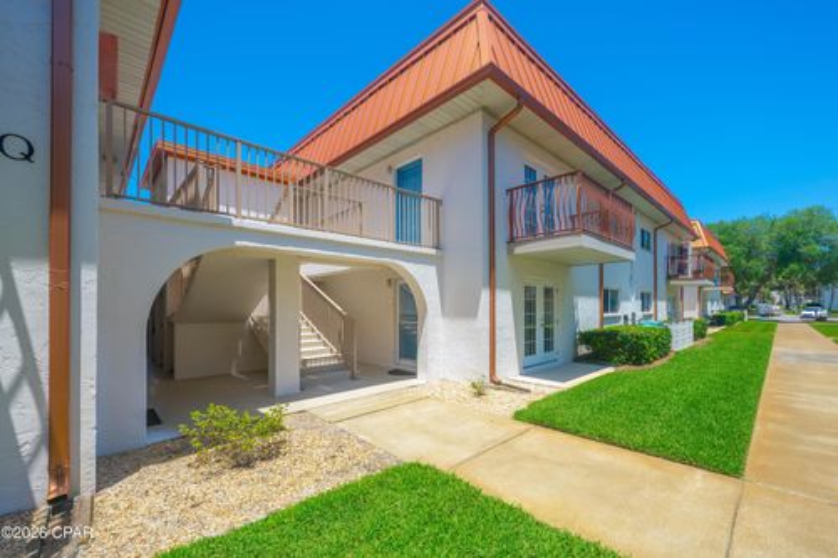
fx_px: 326
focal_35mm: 14
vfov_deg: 81.2
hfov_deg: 104.3
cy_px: 279
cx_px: 419
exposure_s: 1/500
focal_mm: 14
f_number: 8
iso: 160
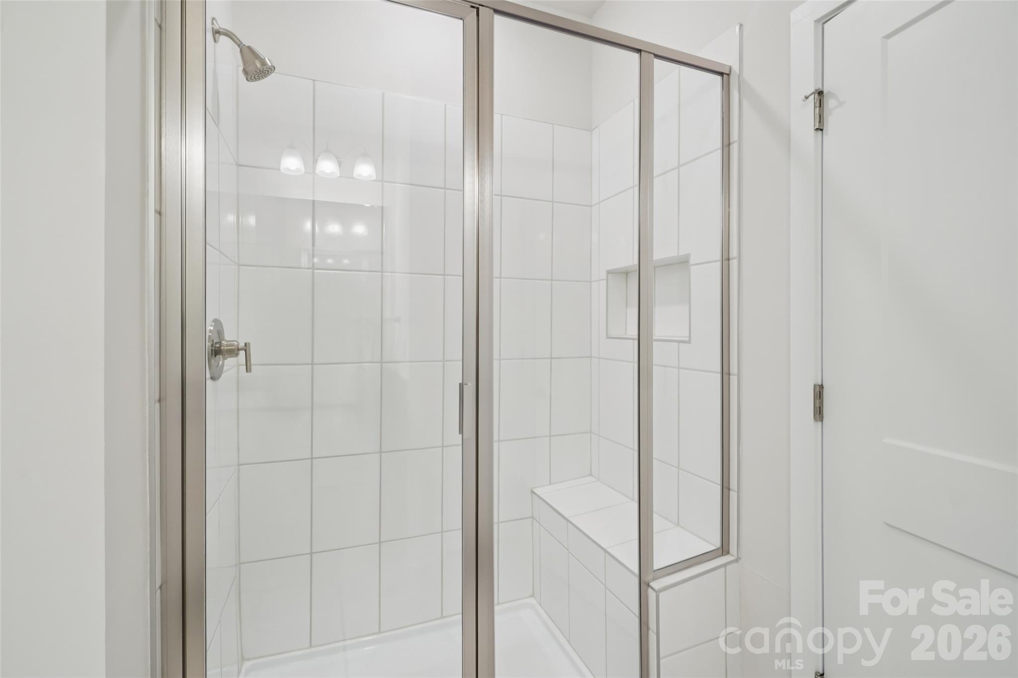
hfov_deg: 100.4
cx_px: 509
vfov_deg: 77.3
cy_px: 339
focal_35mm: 15
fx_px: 424
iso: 400
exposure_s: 1/25
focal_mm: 10
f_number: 8
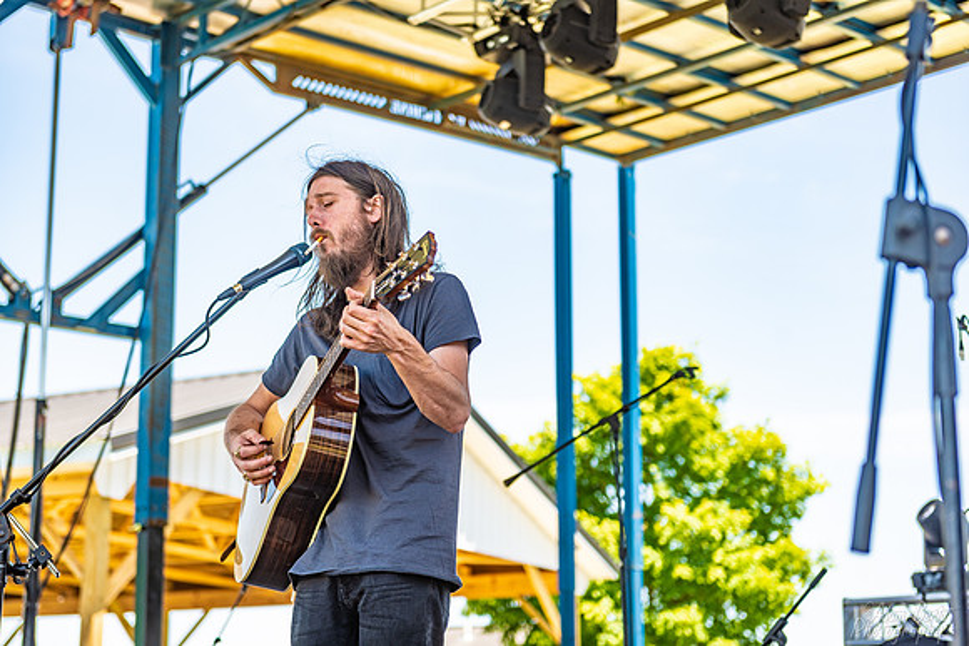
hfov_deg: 28.8
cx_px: 484
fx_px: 1885
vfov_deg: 19.5
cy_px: 323
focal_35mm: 70
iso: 100
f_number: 3.5
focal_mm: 70
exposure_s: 1/400
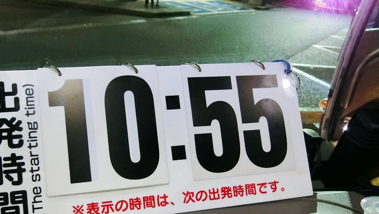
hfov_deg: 55.1
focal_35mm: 36
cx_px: 161
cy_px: 147
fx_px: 362
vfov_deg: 32.5
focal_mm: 5.7
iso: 1600
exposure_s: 1/20
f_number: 3.1
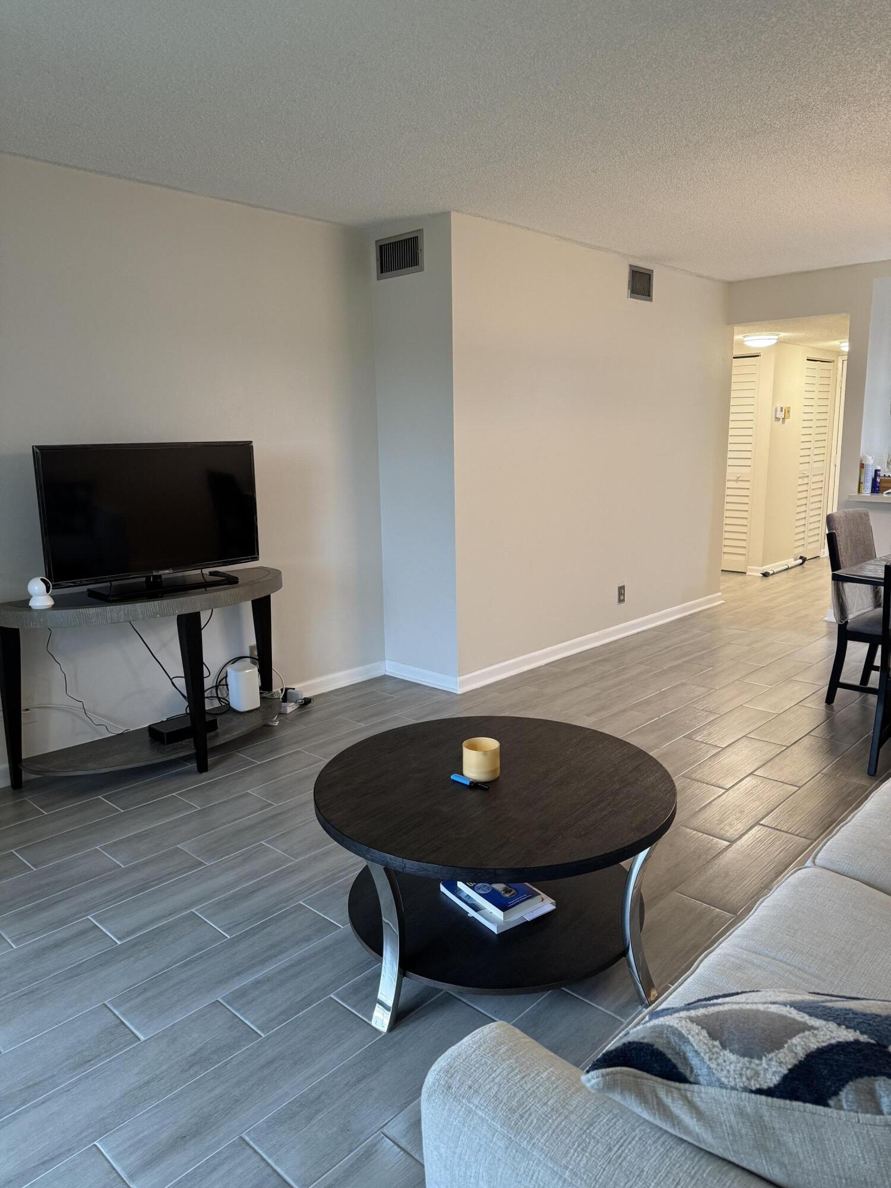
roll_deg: +1.2
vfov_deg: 71.6
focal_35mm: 24
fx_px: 824
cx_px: 446
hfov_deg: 56.8
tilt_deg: -11.0
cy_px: 594
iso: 250
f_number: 1.78
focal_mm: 6.76
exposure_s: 1/60
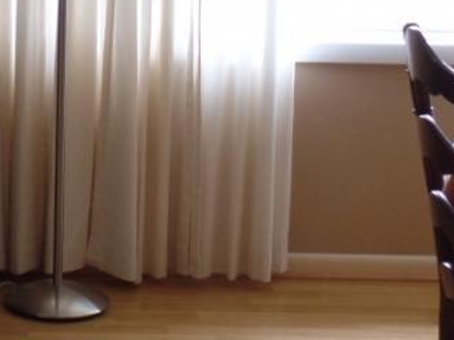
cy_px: 50
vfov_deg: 11.2
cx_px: -116
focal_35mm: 132
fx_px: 1730
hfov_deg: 14.4
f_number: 3.2
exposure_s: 1/30
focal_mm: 7.5
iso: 160
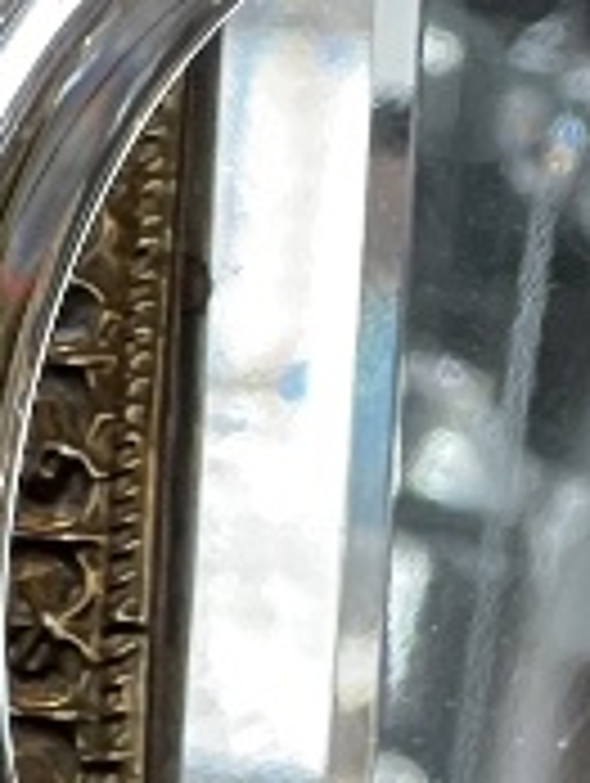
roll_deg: +0.1
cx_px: 1513
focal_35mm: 530
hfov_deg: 2.8
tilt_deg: -13.2
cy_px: 1224
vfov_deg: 3.7
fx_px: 12015
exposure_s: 1/50
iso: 250
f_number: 2.8
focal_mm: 9
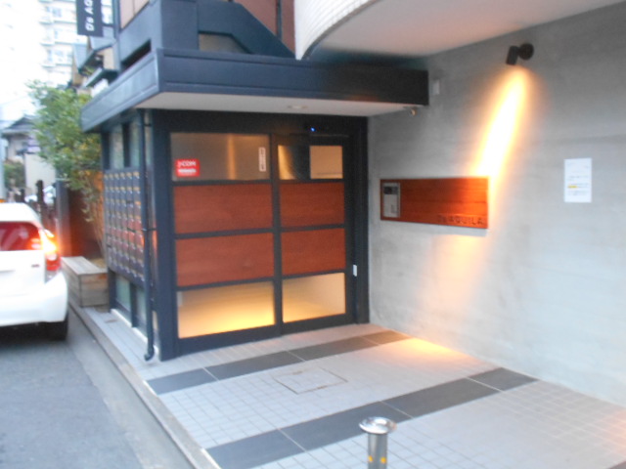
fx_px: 615
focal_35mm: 34
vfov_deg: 41.8
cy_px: 234
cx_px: 313
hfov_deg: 54.0
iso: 800
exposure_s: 1/10
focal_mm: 5.8
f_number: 3.6
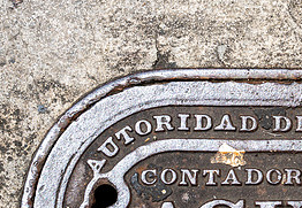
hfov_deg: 9.4
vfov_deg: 6.5
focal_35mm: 215
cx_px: 305
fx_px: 1824
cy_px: 131
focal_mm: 65
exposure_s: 1/125
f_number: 8
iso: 64
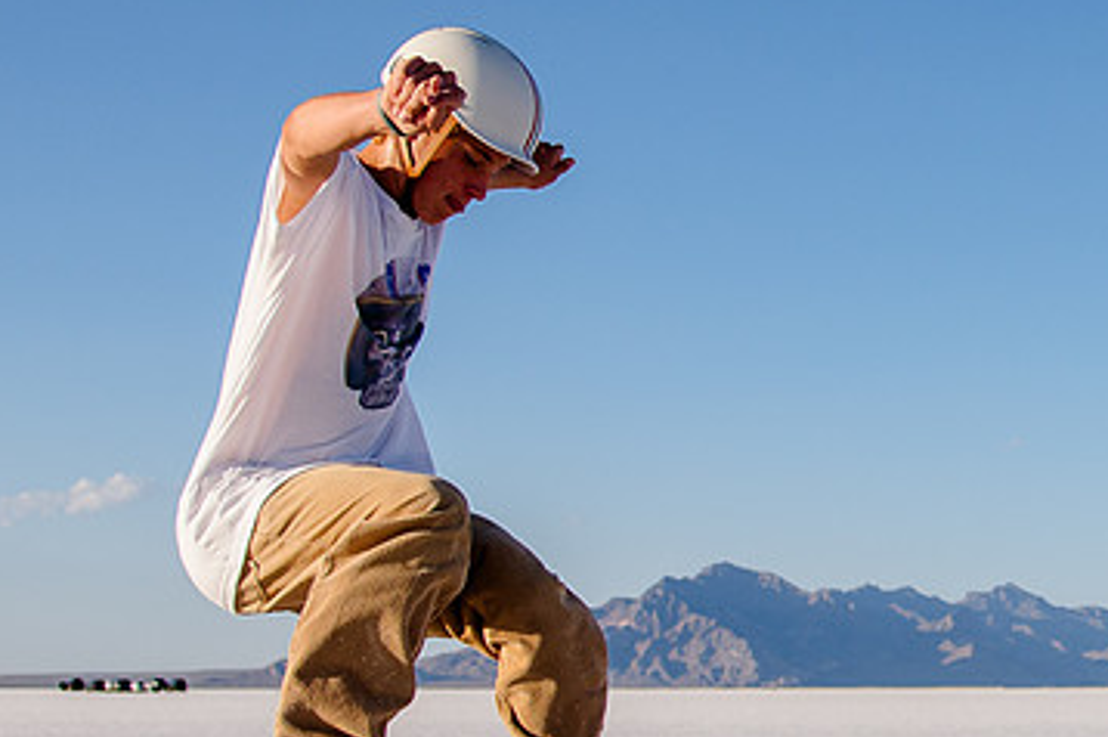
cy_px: 463
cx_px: 1097
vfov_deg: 16.8
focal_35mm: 81
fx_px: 2491
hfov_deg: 24.0
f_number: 4
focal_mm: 24
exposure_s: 1/3200
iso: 200
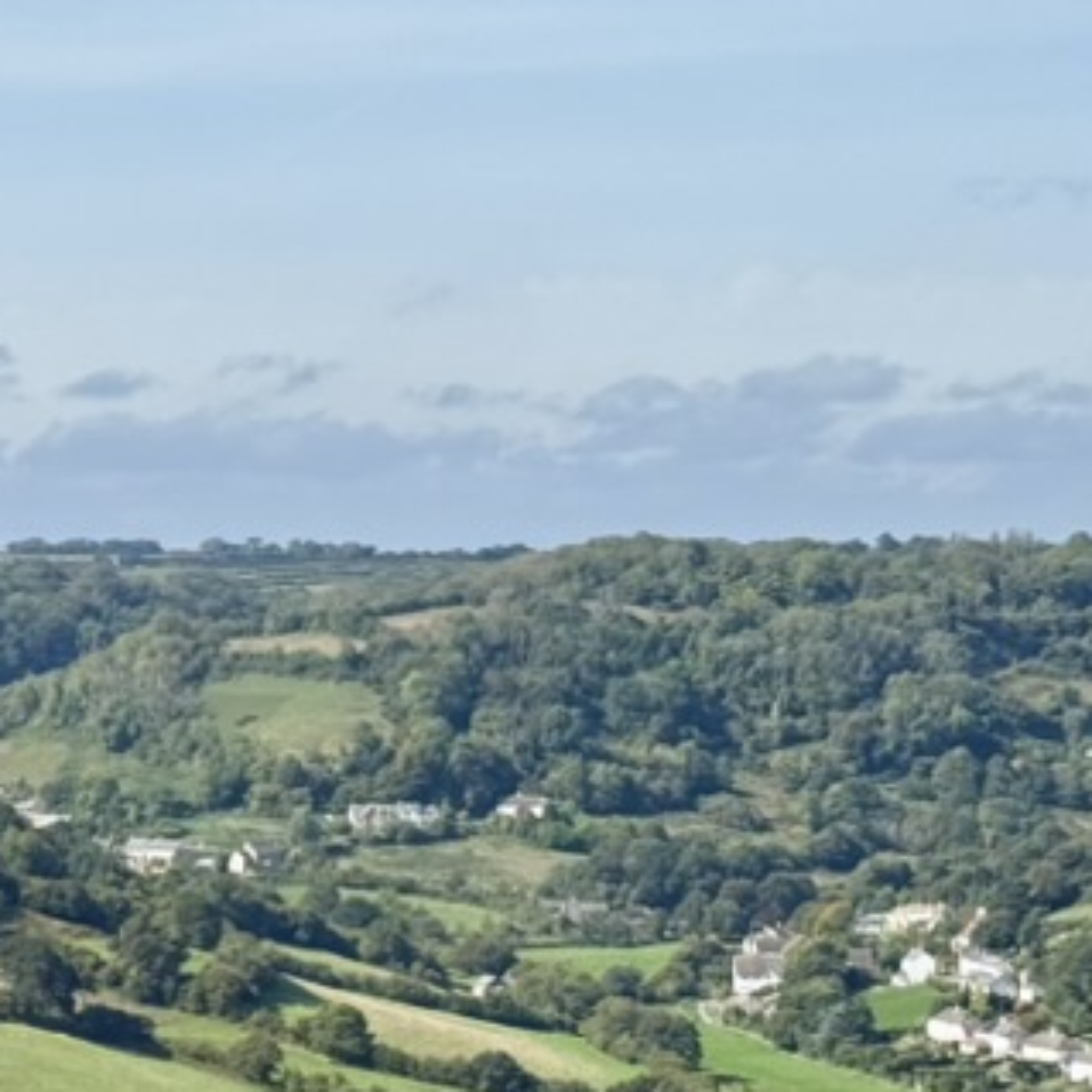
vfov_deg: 12.7
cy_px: 1013
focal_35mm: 136
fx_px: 4854
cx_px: -353
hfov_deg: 12.4
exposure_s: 1/5208
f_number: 1.78
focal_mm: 6.76
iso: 64
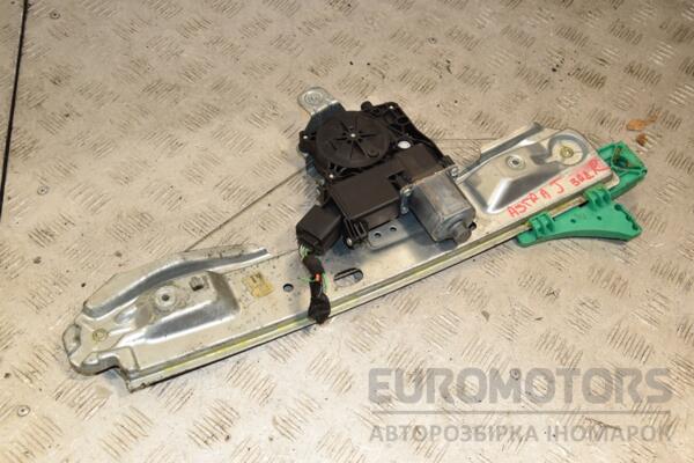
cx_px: 347
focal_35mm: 39
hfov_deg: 49.6
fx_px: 752
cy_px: 232
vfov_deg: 34.2
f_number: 9
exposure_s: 1/200
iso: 800
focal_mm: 26
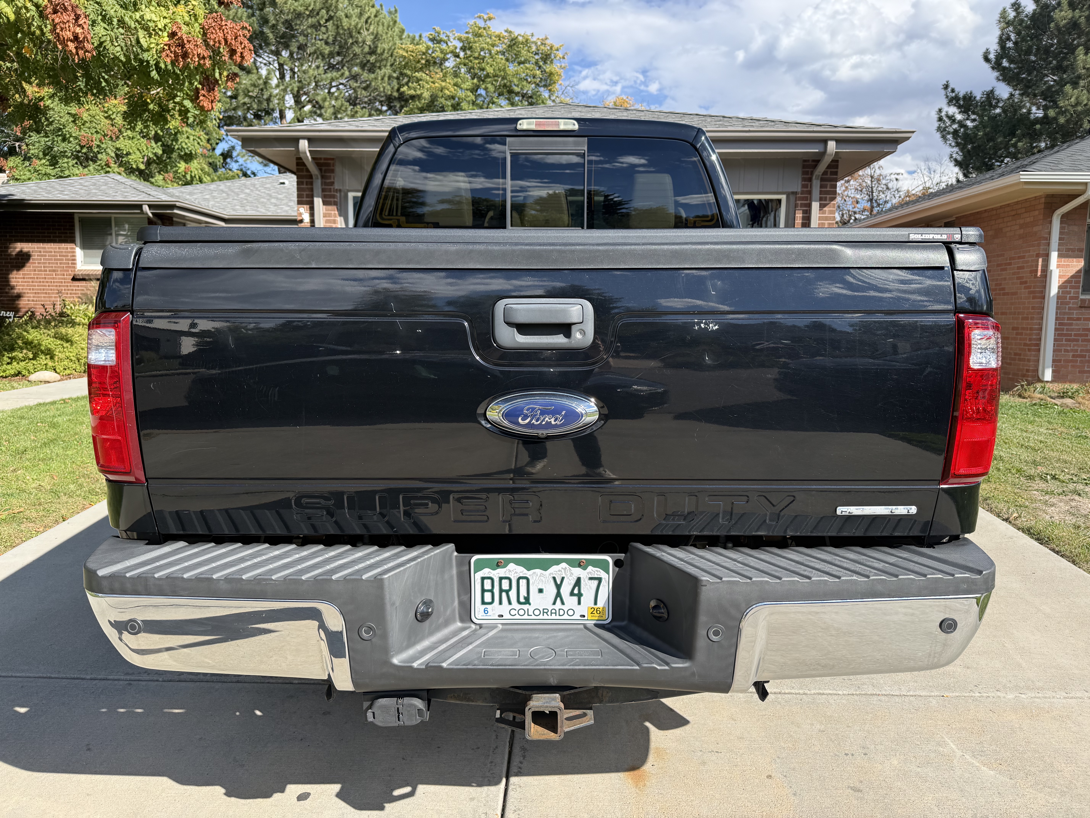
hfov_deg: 71.6
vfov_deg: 56.8
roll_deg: -1.6
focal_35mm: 24
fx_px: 756
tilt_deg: -8.5
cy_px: 409
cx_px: 545
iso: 80
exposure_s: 1/1901
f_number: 1.78
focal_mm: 6.76
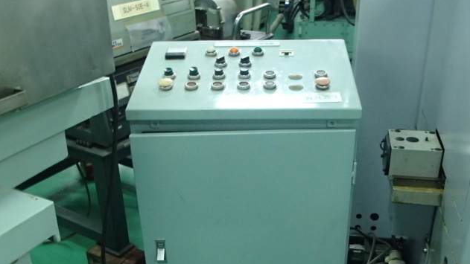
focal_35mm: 42
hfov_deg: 48.4
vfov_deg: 28.2
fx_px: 523
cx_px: 237
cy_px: 177
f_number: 4.6
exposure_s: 1/13
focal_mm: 6.83
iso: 800
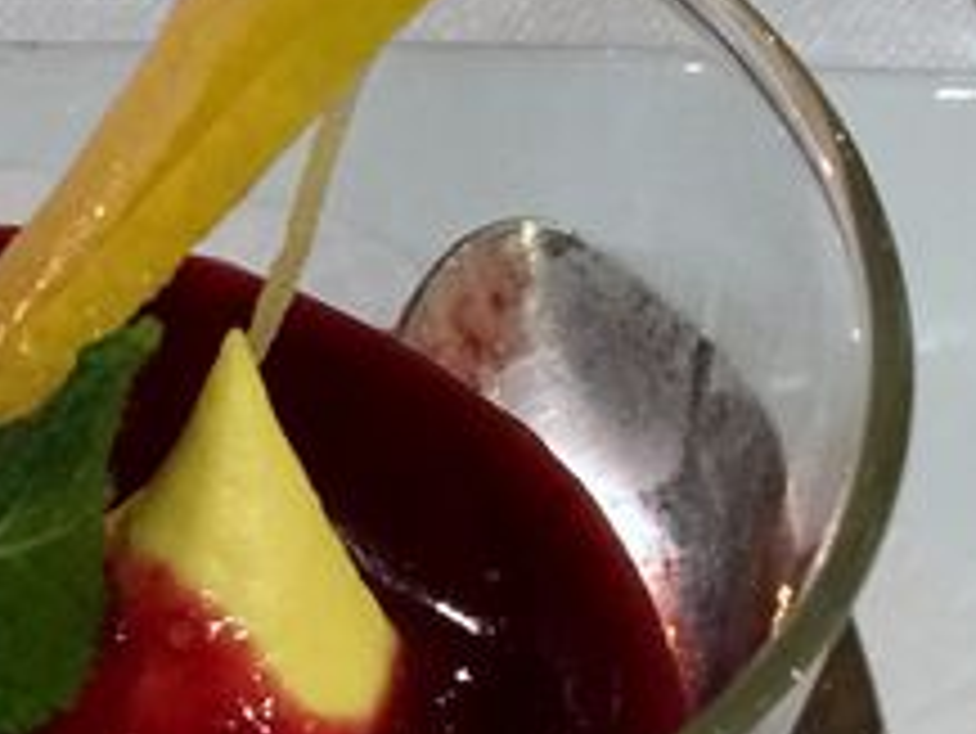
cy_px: 678
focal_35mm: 113
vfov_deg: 13.0
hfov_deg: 17.0
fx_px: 3188
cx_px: -7
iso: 160
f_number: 2.2
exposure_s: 1/8
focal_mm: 4.15
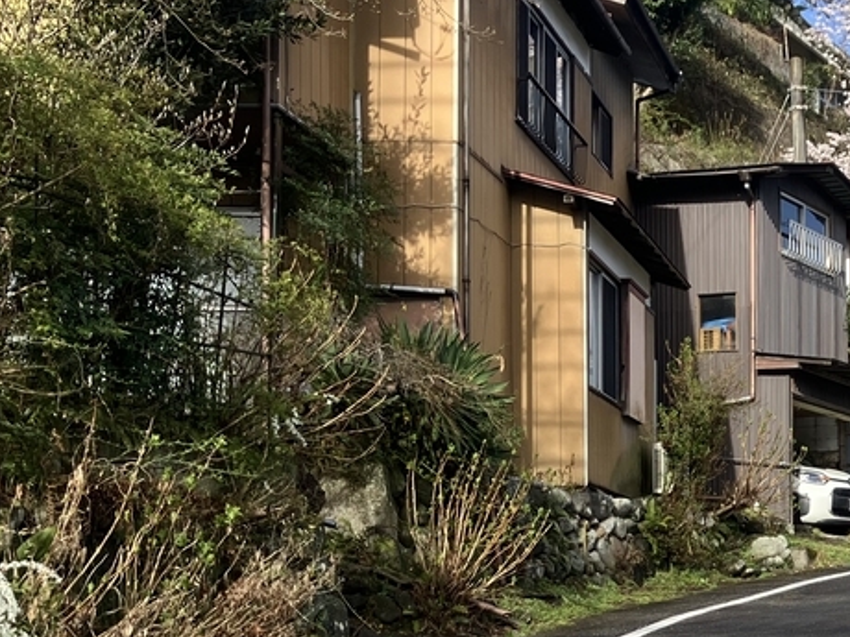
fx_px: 1793
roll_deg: -0.1
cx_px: 968
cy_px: 624
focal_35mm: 73
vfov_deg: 19.6
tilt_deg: +1.2
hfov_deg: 24.6
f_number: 1.8
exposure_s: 1/704
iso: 32
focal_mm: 3.99
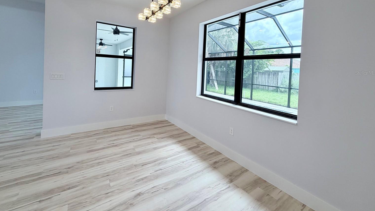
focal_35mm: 16
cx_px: 182
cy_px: 73
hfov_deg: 99.3
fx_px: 159
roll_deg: -1.8
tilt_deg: -1.1
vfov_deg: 65.6
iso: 64
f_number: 2.2
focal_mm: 2.22
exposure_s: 1/120
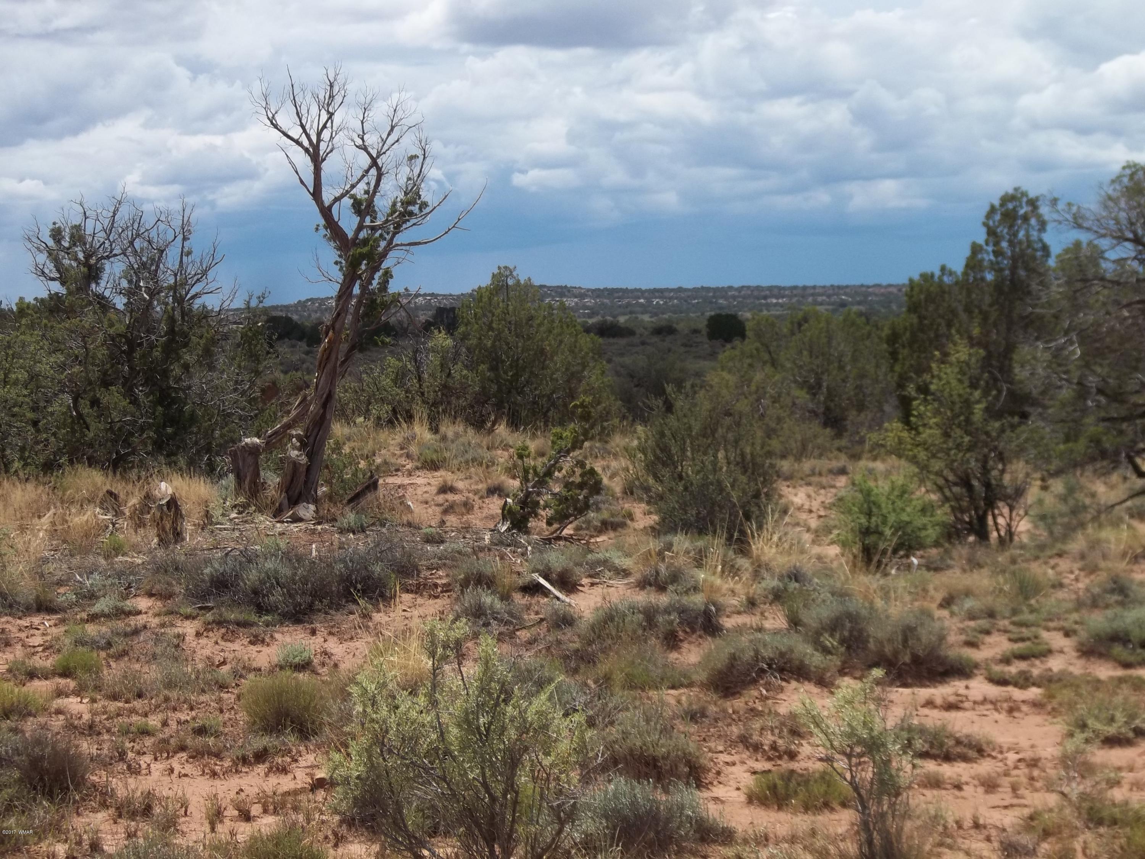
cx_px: 572
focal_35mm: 96
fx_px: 3175
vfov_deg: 15.4
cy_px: 430
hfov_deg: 20.4
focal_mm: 17.1
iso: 80
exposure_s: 1/640
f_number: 5.2
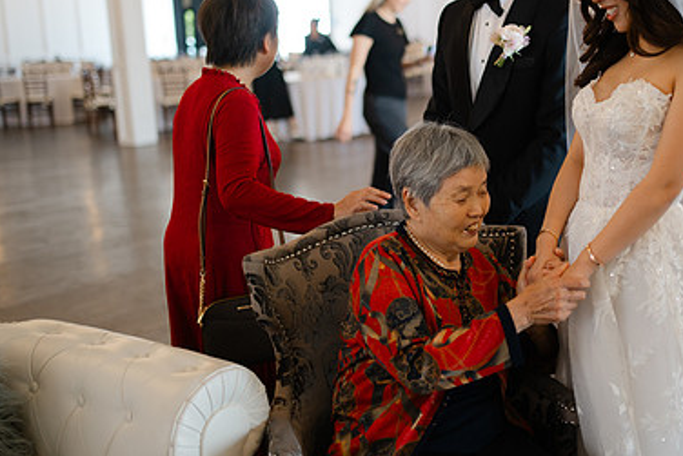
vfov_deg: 25.0
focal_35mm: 54
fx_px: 1025
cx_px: 450
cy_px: 186
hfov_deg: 36.5
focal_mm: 35
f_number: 1.4
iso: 400
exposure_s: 1/160
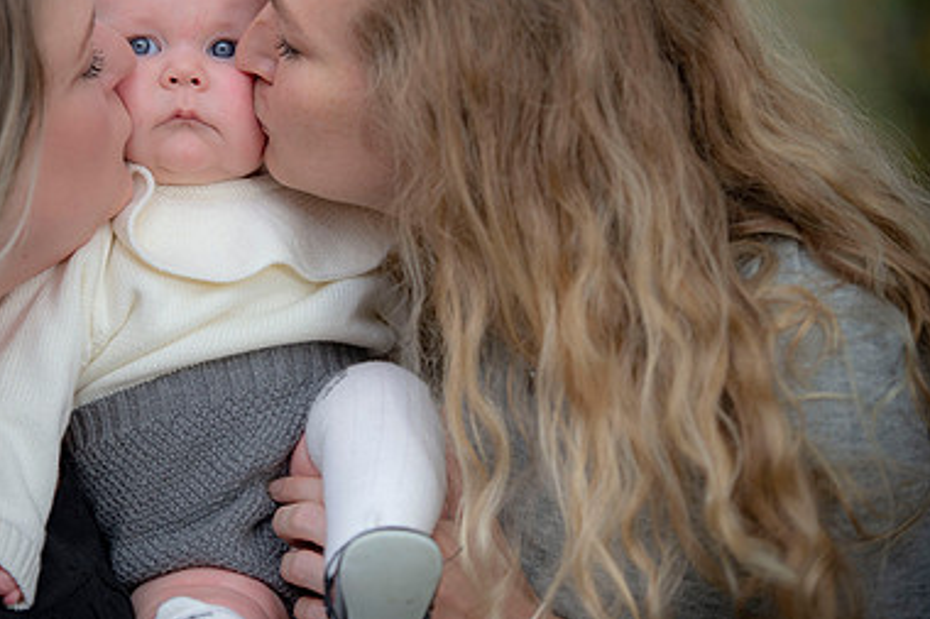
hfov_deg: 10.8
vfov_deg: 7.2
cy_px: 149
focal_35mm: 191
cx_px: 255
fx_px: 4932
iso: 160
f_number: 3.5
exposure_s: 1/200
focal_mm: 125
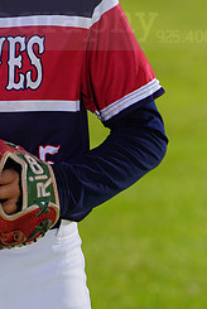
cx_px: -8
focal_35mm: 468
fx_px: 4025
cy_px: 10
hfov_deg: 2.9
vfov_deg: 4.4
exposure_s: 1/250
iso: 100
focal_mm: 198
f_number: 8
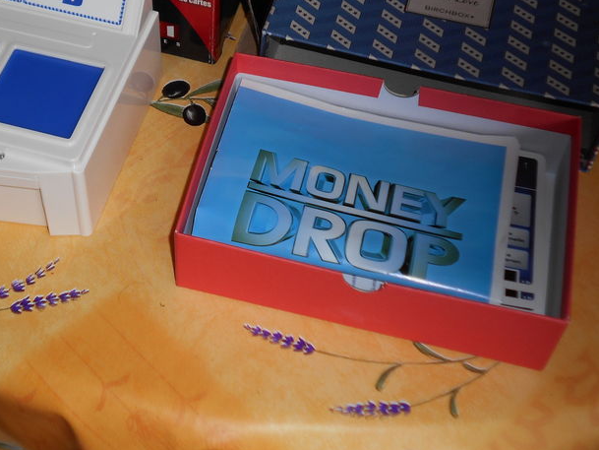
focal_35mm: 64
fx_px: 1108
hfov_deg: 29.9
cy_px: 138
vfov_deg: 22.8
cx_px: 172
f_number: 3.9
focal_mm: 6.7
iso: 80
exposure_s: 1/30
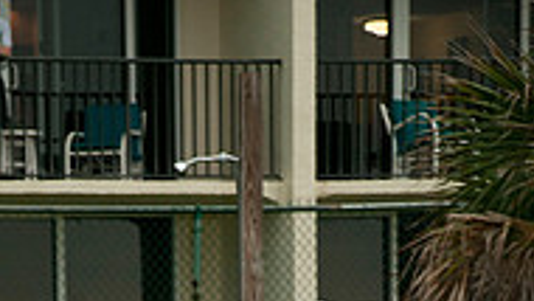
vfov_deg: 3.6
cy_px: 599
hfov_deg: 6.4
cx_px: 122
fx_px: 4745
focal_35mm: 335
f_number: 5.6
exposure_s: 1/100
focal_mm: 90
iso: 400
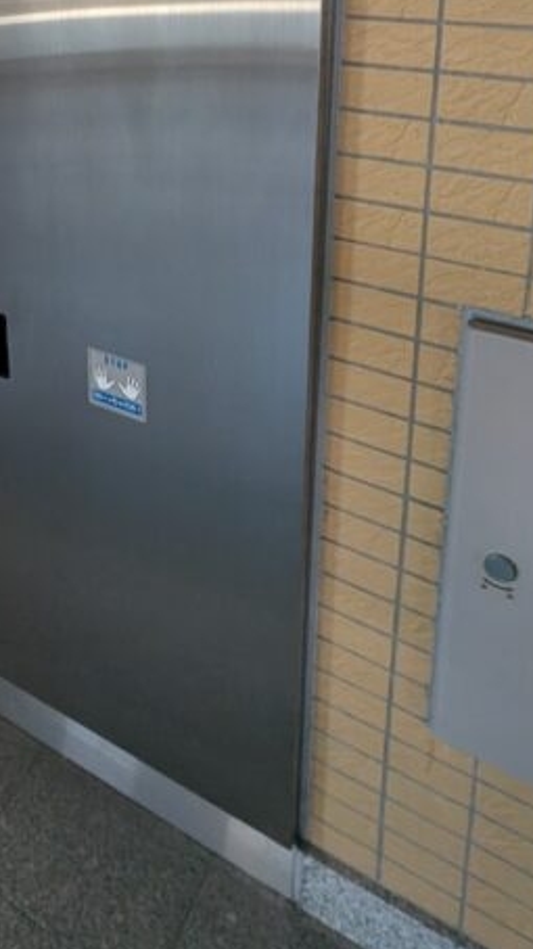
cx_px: 53
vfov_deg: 53.3
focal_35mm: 32
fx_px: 805
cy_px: 92
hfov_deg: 34.6
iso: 229
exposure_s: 1/70.5
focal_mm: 1.95
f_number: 2.2
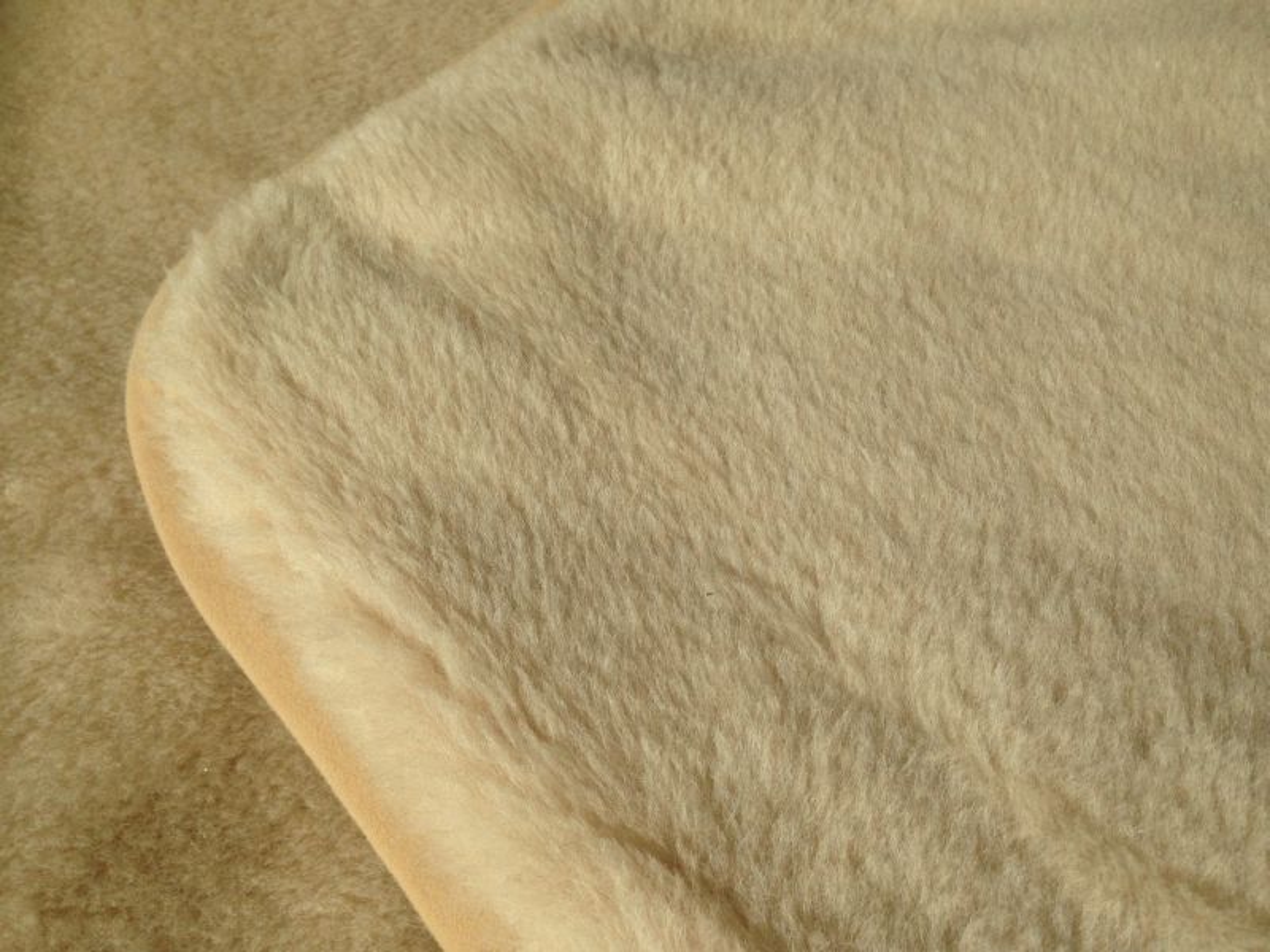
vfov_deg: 42.9
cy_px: 476
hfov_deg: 55.4
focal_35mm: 33
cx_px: 635
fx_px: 1211
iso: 50
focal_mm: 4.12
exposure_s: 1/2584
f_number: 2.4
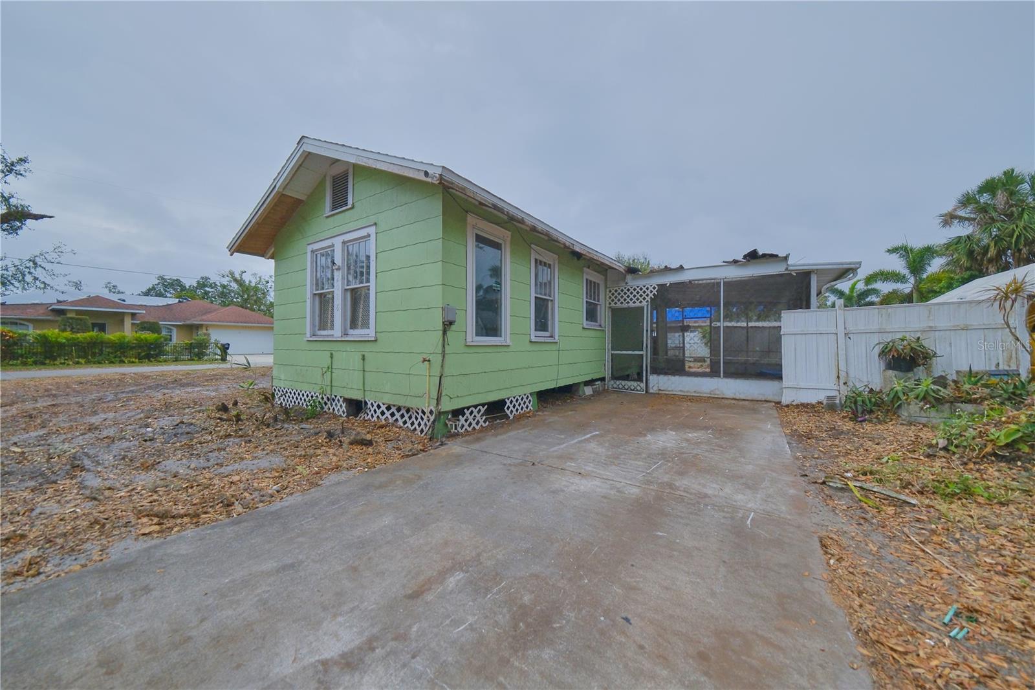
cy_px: 345
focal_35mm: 12
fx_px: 345
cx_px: 518
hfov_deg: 112.6
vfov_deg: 90.0
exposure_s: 1/4000
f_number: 2.8
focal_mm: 8
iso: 640
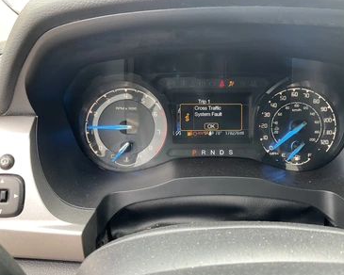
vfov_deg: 47.1
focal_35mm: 31
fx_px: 316
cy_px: 137
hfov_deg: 57.1
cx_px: 188
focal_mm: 3
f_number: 1.8
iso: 80
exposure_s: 1/60
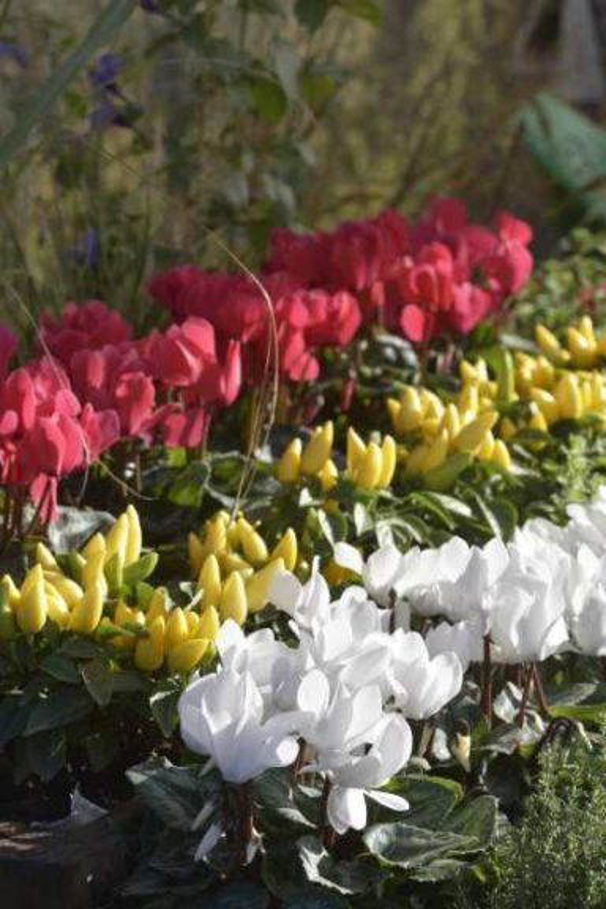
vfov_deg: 16.4
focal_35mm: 125
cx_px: 303
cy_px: 454
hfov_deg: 11.0
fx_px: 3156
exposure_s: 1/100
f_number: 13
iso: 64
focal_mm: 125
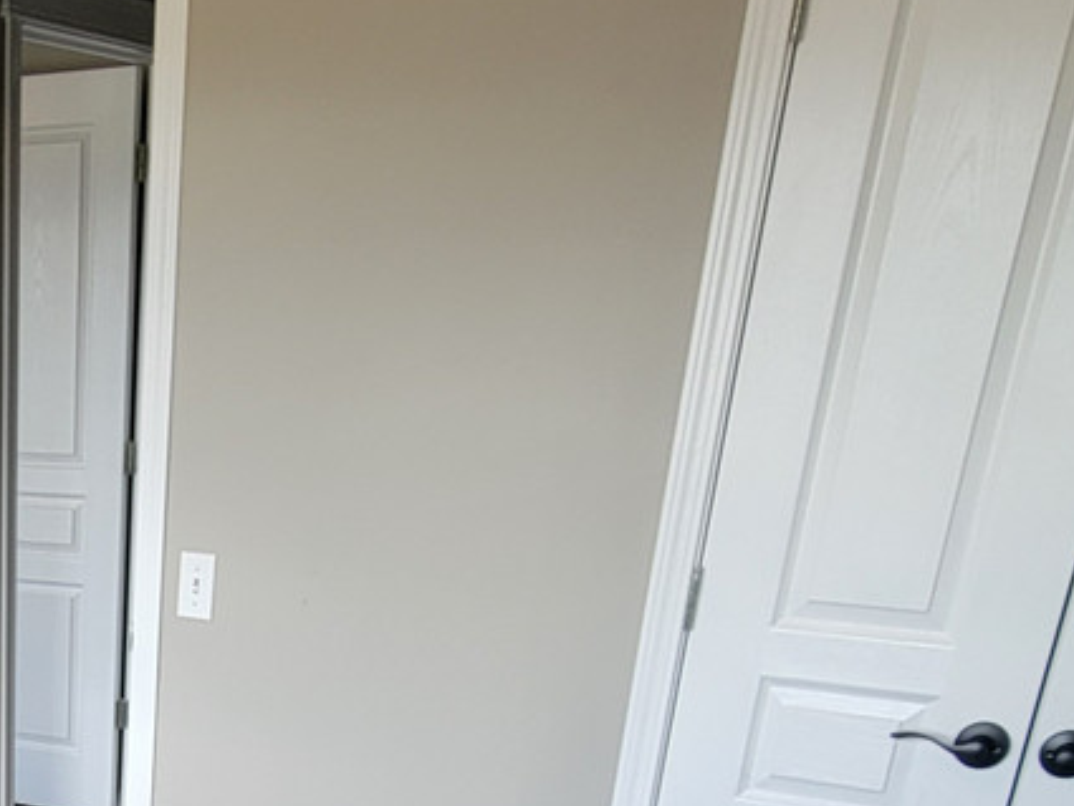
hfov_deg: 35.6
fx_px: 1459
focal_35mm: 47
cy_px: 1056
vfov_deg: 26.2
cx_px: -51
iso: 80
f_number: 2.2
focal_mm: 2.2
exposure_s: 1/60
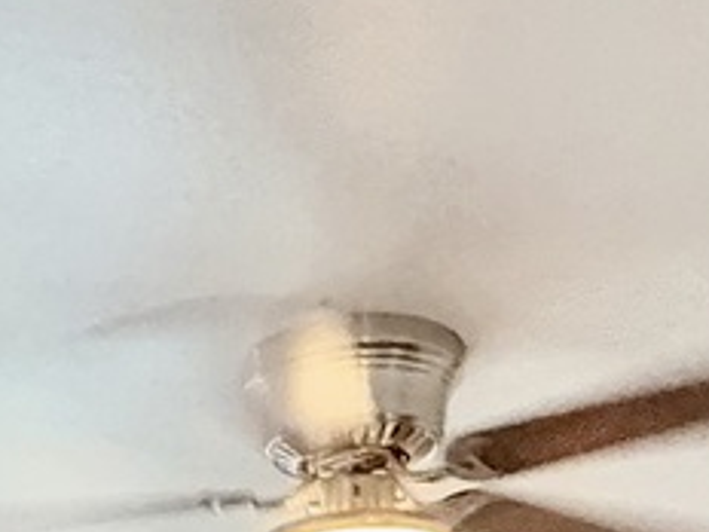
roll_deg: +3.1
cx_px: 217
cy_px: 1367
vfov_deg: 12.4
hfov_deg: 22.4
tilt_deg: -9.5
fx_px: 1782
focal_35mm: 87
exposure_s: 1/24
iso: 1600
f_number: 2.2
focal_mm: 2.22
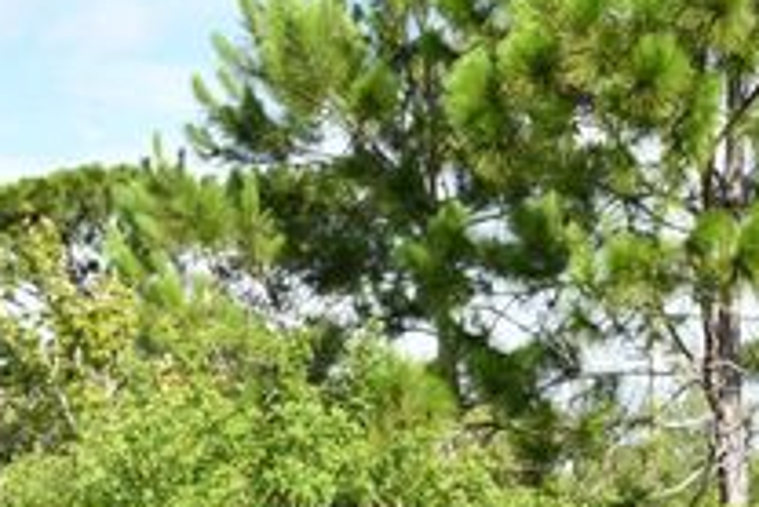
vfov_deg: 9.1
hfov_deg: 13.1
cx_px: 1128
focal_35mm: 148
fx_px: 3122
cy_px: 759
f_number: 8
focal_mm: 24
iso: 200
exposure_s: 1/250
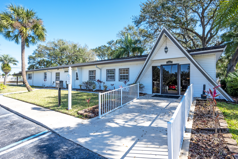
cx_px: 121
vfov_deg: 67.4
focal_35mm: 18
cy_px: 78
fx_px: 119
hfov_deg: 90.0
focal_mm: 17
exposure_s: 1/30
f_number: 20
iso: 100
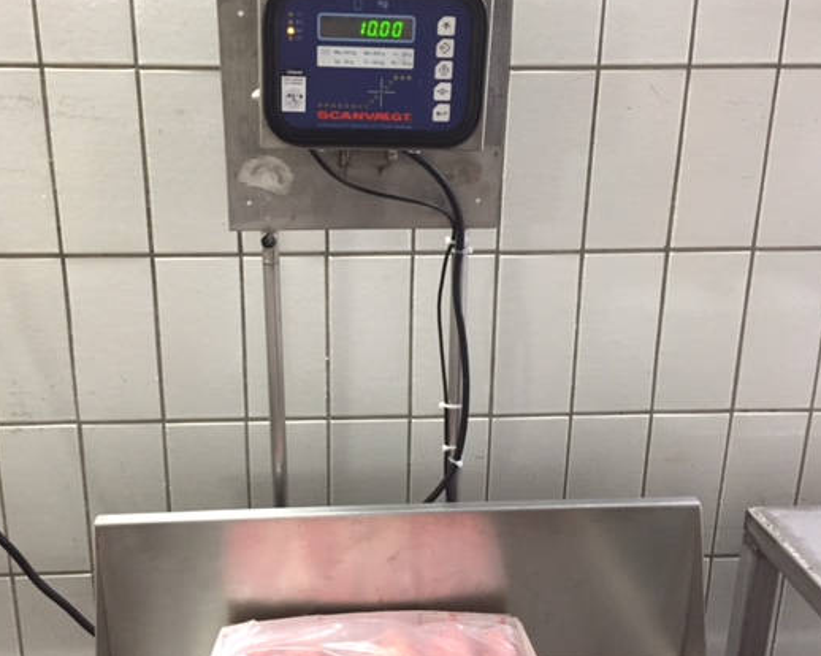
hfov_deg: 51.4
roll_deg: +0.3
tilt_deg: -16.8
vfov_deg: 42.2
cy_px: 334
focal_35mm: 35
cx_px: 361
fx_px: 850
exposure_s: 1/33
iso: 250
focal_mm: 4.15
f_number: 2.2
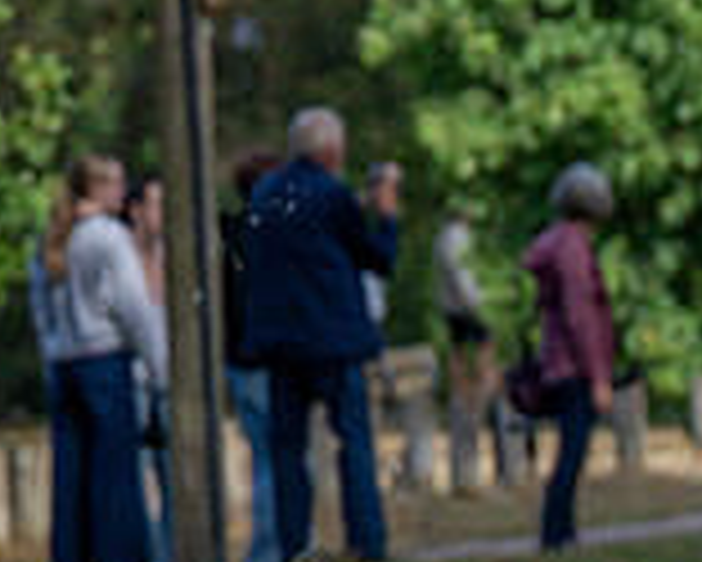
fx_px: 16632
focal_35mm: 800
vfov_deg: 1.9
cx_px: 1126
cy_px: 910
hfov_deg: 2.4
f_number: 4
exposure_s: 1/1600
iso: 400
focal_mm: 94
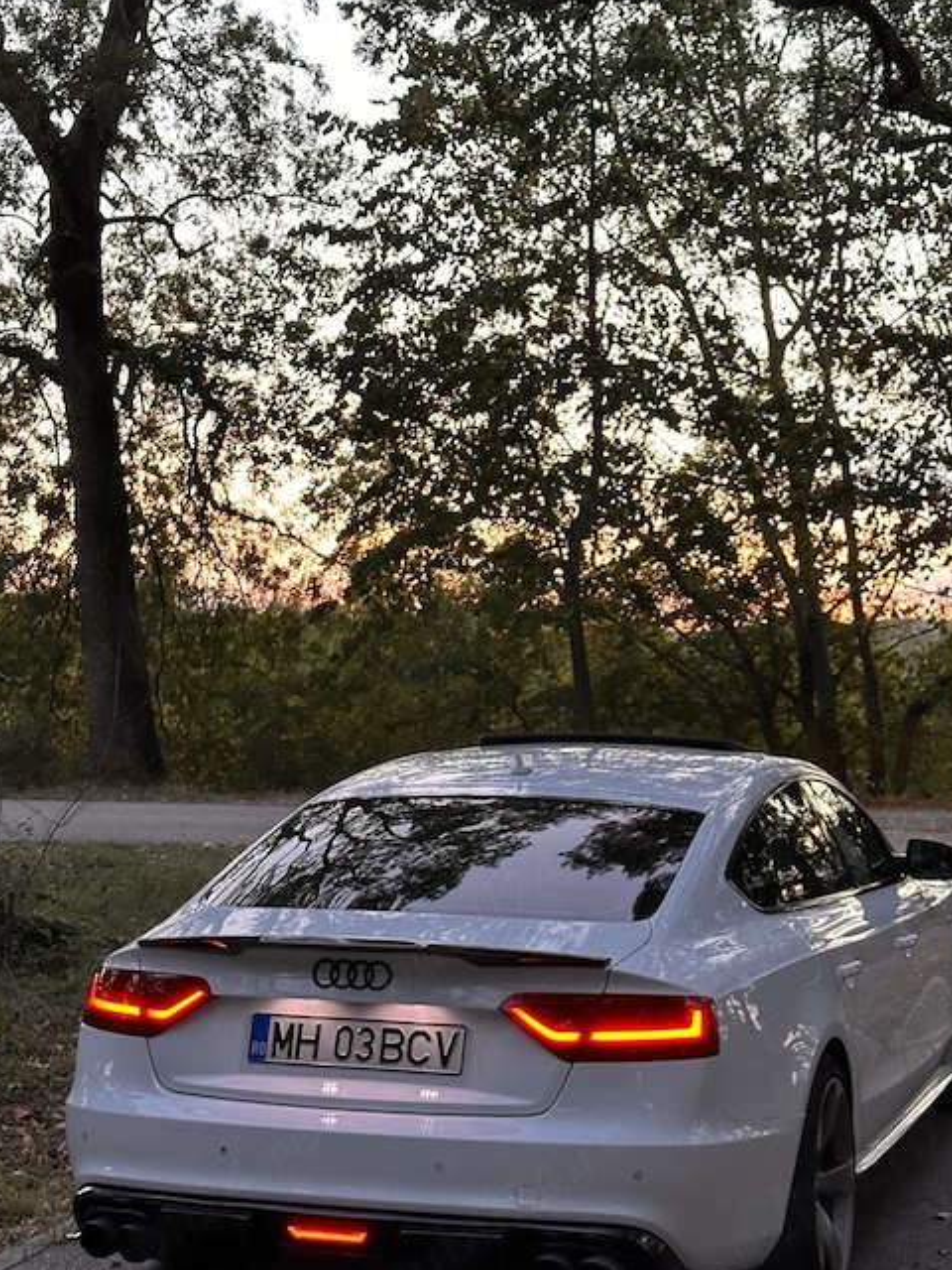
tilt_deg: +0.9
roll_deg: -1.8
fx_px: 2200
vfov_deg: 32.2
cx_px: 581
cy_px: 643
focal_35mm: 60
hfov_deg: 24.4
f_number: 1.78
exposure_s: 1/50
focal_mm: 6.86
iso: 250
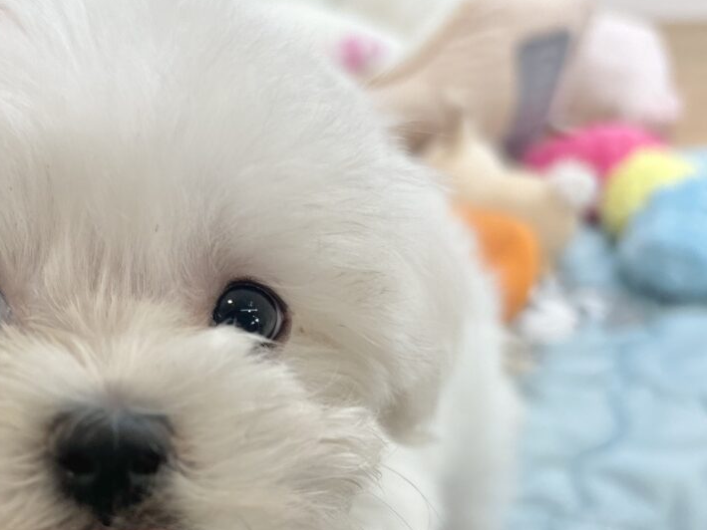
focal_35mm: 44
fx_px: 899
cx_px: 142
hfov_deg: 41.1
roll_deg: -0.3
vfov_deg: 32.3
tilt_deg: -36.4
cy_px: 394
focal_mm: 5.96
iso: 80
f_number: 1.6
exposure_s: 1/100
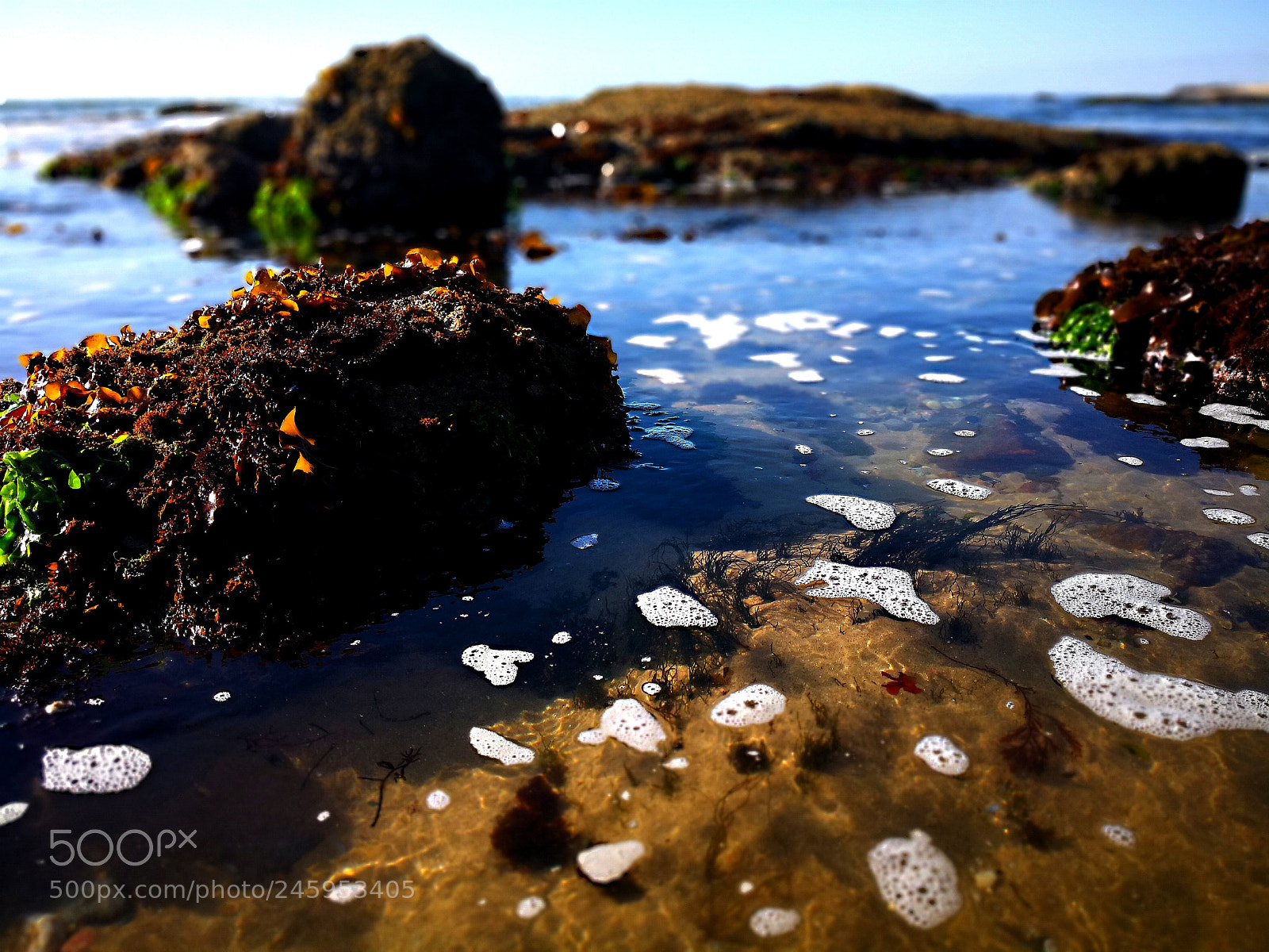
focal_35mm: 27
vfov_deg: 51.4
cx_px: 634
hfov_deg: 65.3
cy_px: 476
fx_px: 990
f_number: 4
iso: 50
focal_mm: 3.95
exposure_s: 1/1193
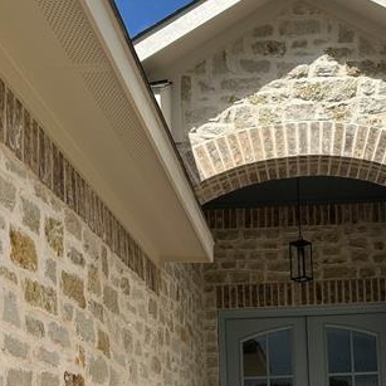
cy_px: 371
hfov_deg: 31.6
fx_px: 669
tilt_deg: +5.1
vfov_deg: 30.3
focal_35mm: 53
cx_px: 295
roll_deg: +0.1
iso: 80
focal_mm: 6.86
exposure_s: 1/5525
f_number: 1.78
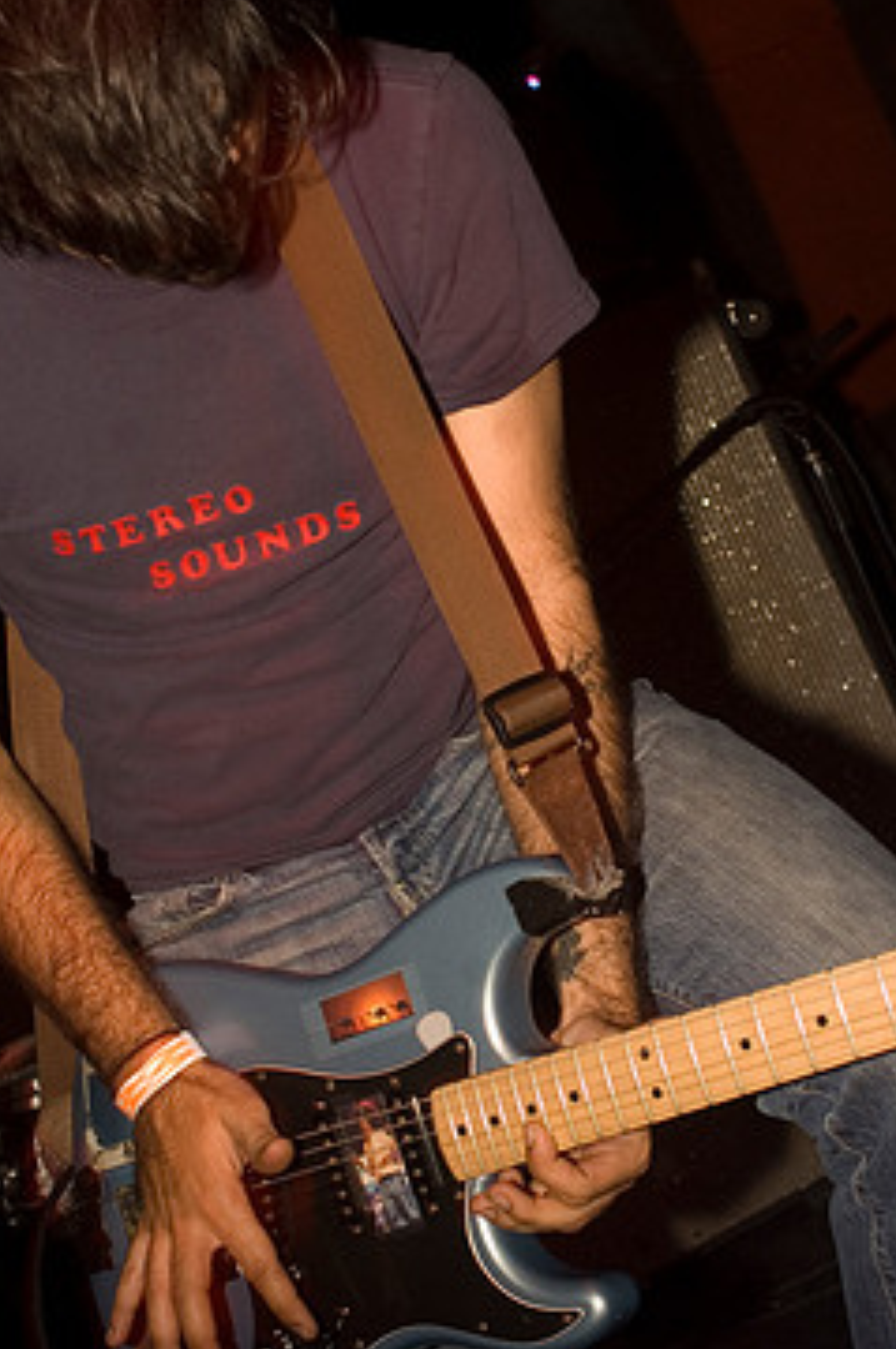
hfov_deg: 20.7
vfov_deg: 30.7
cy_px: 603
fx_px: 2457
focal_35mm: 66
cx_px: 441
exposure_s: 1/13
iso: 400
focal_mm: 35
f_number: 5
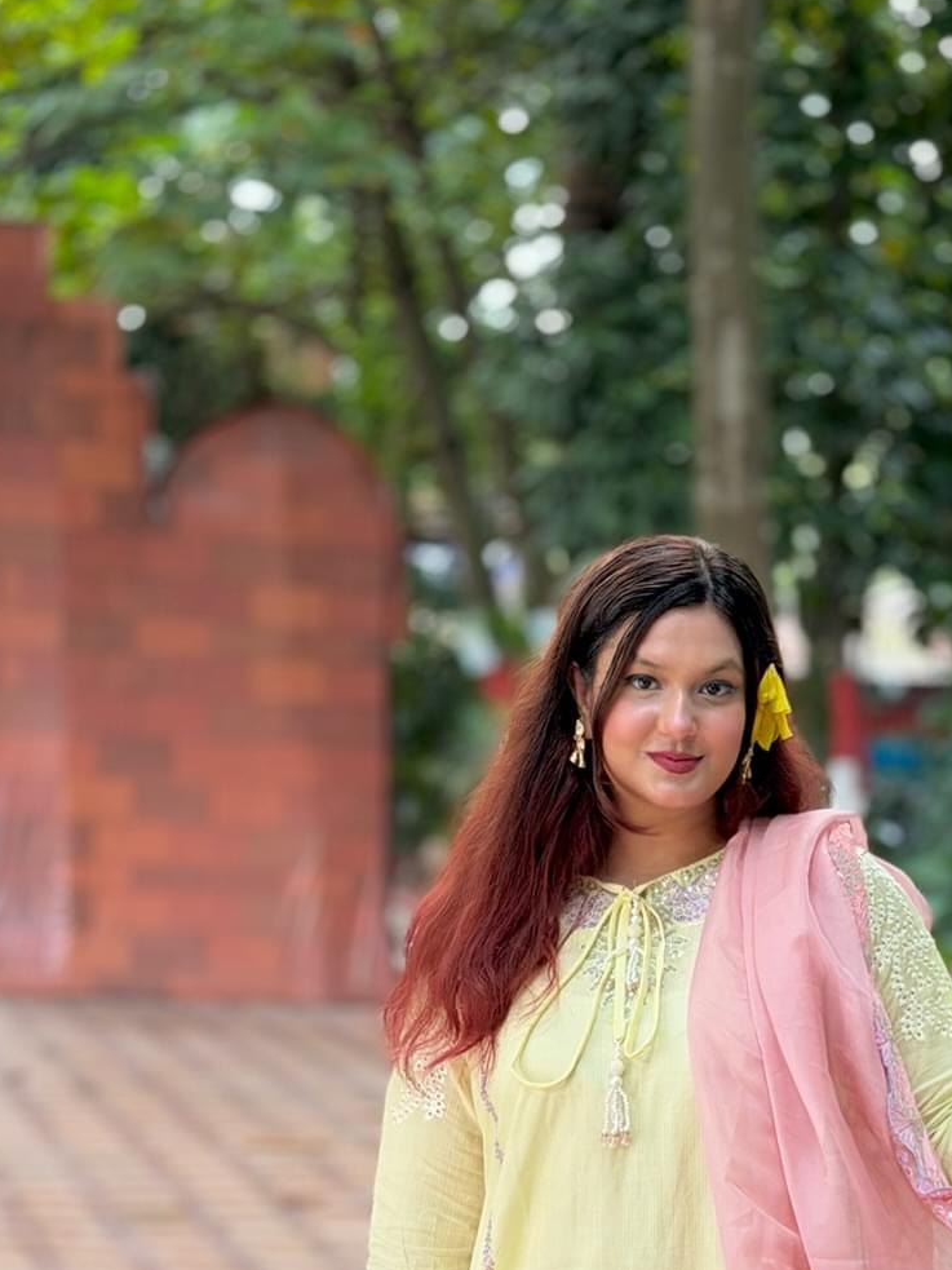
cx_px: 654
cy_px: 1247
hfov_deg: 14.8
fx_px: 3668
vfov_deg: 19.1
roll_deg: -2.1
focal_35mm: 100
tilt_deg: -9.3
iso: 100
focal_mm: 6.76
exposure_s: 1/66
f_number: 1.78
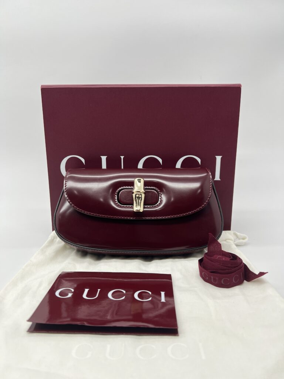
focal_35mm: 26
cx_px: 142
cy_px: 190
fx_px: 284
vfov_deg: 67.3
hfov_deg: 53.1
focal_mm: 5.7
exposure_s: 1/100
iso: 32
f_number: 1.5
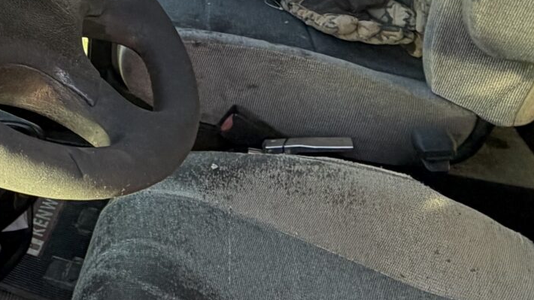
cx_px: -80
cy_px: 2
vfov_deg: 21.1
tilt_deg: -18.9
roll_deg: +0.4
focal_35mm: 55
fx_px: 779
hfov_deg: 32.4
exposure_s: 1/121
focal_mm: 2.22
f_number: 2.2
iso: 100
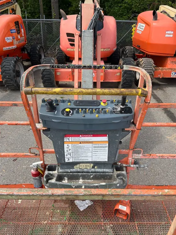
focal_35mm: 26
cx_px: 88
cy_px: 118
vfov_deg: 67.3
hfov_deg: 53.1
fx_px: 176
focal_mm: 5.1
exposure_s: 1/967
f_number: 1.6
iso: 50
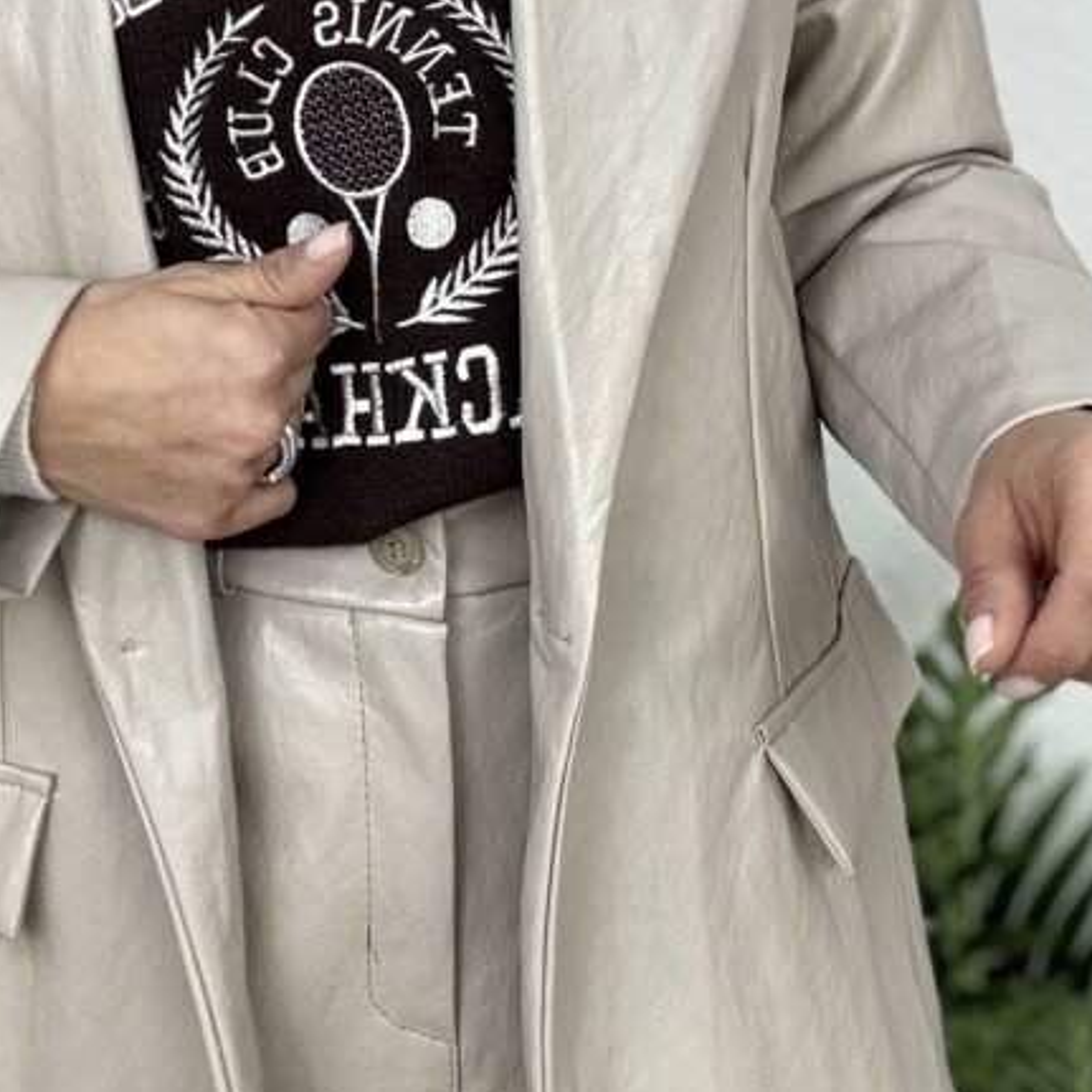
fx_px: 2356
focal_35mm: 66
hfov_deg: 25.9
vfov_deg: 25.9
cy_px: 318
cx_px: 310
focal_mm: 2.69
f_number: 1.9
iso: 50
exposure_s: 1/100
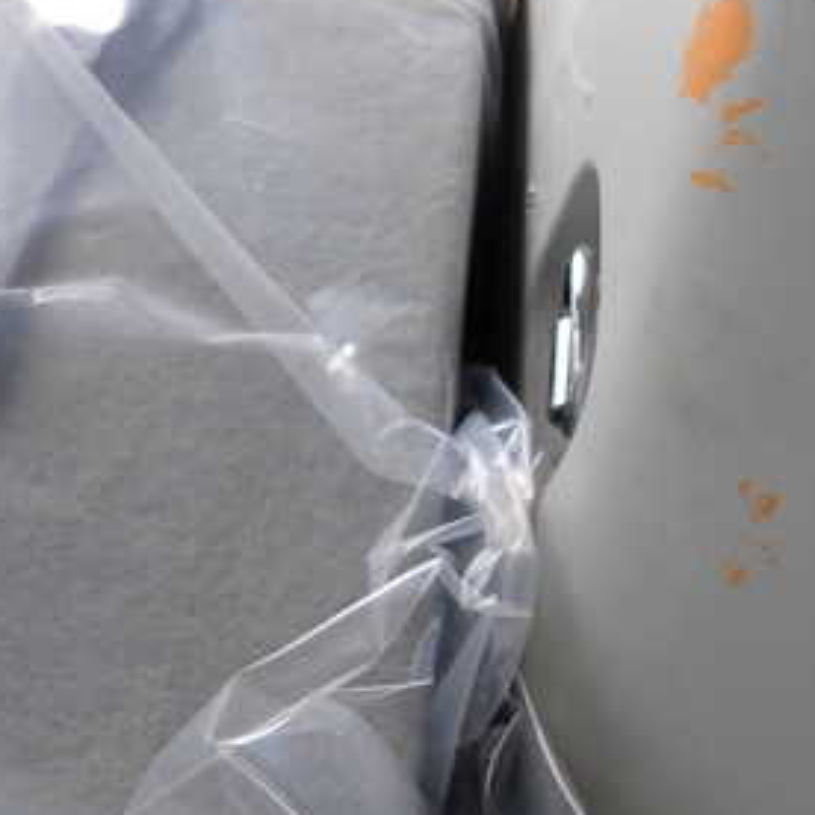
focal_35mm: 48
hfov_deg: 32.4
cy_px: 171
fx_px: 1279
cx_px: 821
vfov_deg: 34.4
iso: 100
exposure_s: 1/200
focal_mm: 4.5
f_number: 2.8
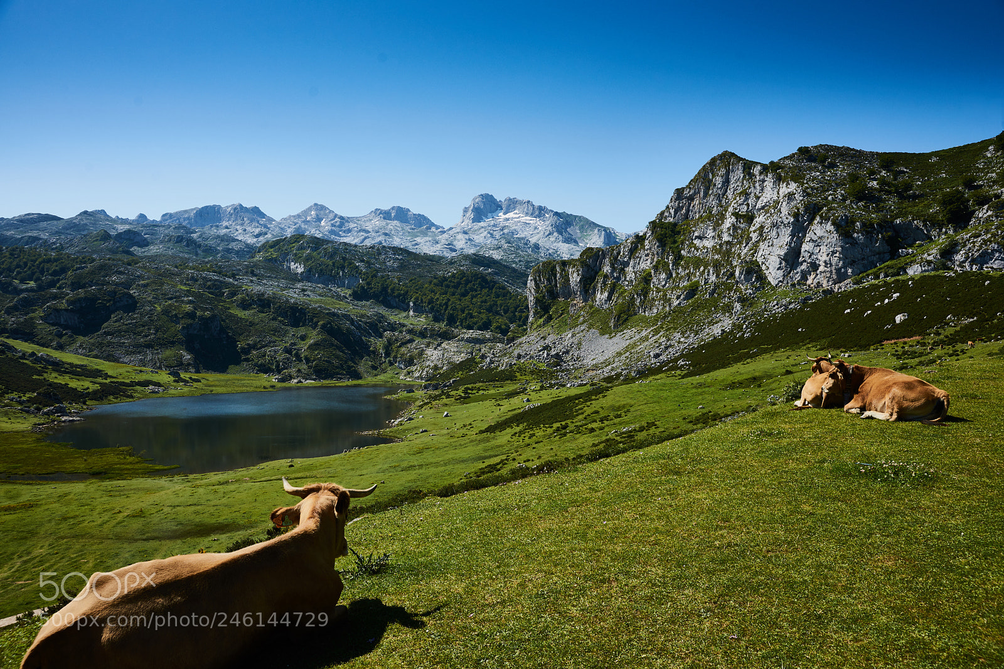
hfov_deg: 69.4
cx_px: 502
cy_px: 334
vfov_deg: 49.5
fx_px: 725
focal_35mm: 26
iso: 200
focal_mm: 26
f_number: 9.5
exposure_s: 1/350
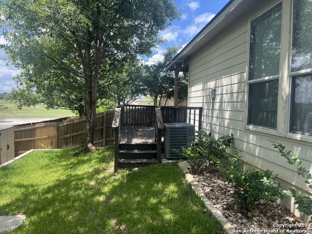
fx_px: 234
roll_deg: -2.1
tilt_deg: -3.7
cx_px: 156
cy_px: 117
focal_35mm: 26
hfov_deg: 67.3
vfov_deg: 53.1
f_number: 1.6
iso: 50
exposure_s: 1/951
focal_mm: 5.1
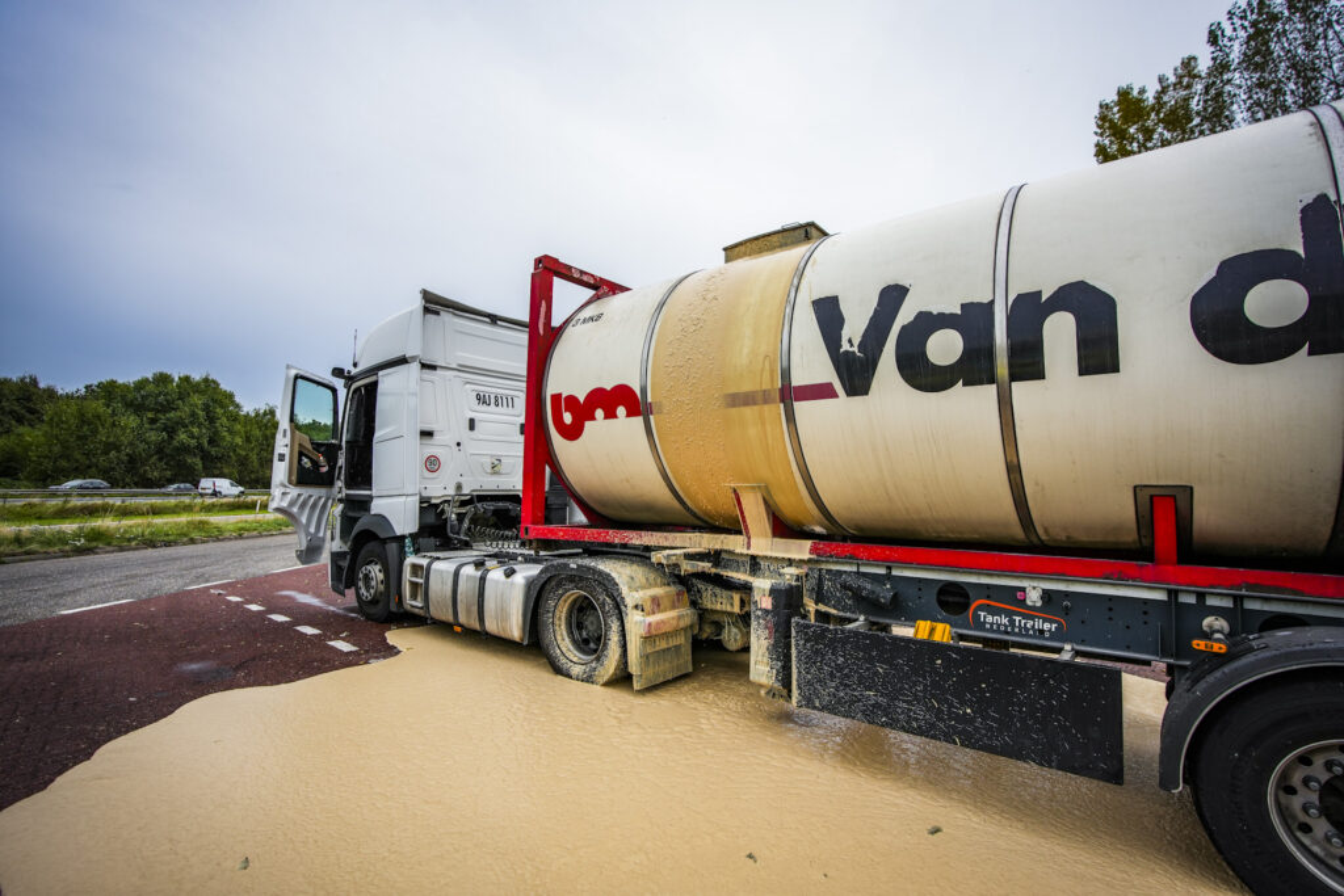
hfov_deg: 96.7
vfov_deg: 73.8
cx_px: 672
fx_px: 597
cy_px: 448
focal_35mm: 16
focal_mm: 16
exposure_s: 1/1250
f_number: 4
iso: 250
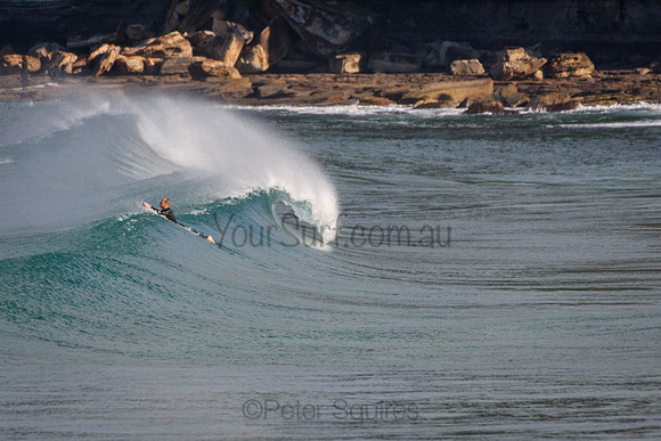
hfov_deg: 2.7
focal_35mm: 750
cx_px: 330
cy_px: 220
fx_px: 13773
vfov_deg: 1.8
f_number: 5.6
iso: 1100
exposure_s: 1/1250
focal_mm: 500
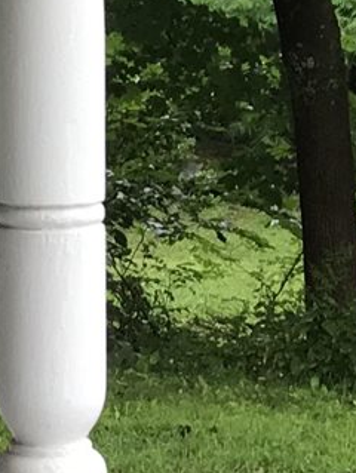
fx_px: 2764
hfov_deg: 7.3
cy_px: 99
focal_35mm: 202
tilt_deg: -3.6
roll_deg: -1.2
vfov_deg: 9.8
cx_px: -125
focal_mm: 3.99
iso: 32
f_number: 1.8
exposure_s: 1/120
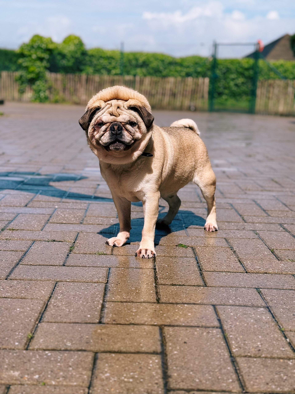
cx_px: 148
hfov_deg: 30.3
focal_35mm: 48
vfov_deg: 39.7
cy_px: 197
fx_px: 545
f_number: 1.78
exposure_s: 1/6410
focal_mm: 6.76
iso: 64
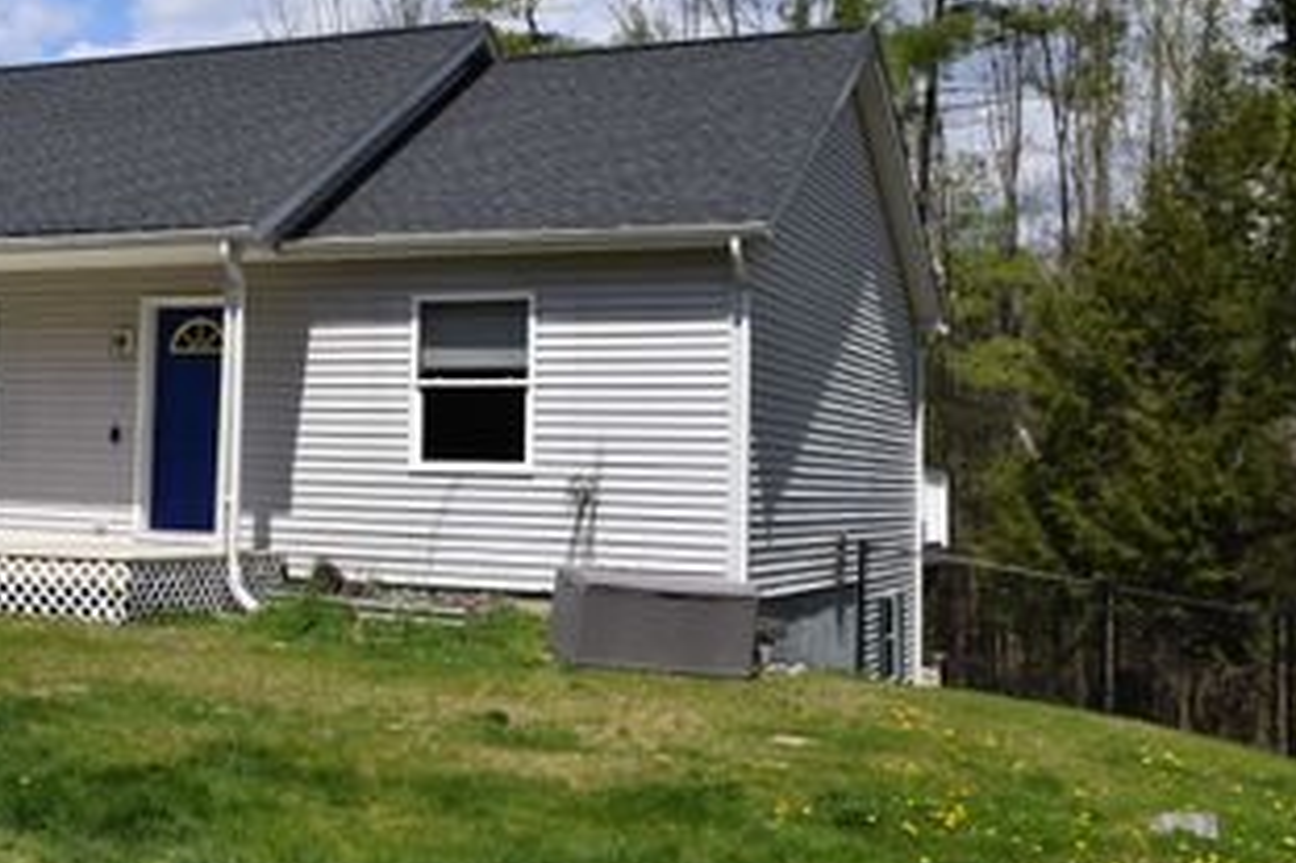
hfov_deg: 36.4
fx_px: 1907
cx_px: 283
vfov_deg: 25.4
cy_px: 290
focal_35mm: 53
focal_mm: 22
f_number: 11
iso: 200
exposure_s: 1/500
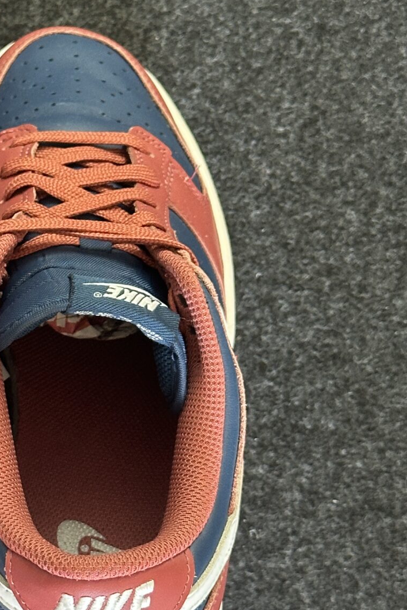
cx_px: -81
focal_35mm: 112
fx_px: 1899
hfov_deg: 12.0
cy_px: 389
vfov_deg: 18.2
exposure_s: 1/33
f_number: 1.78
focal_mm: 6.86
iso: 250
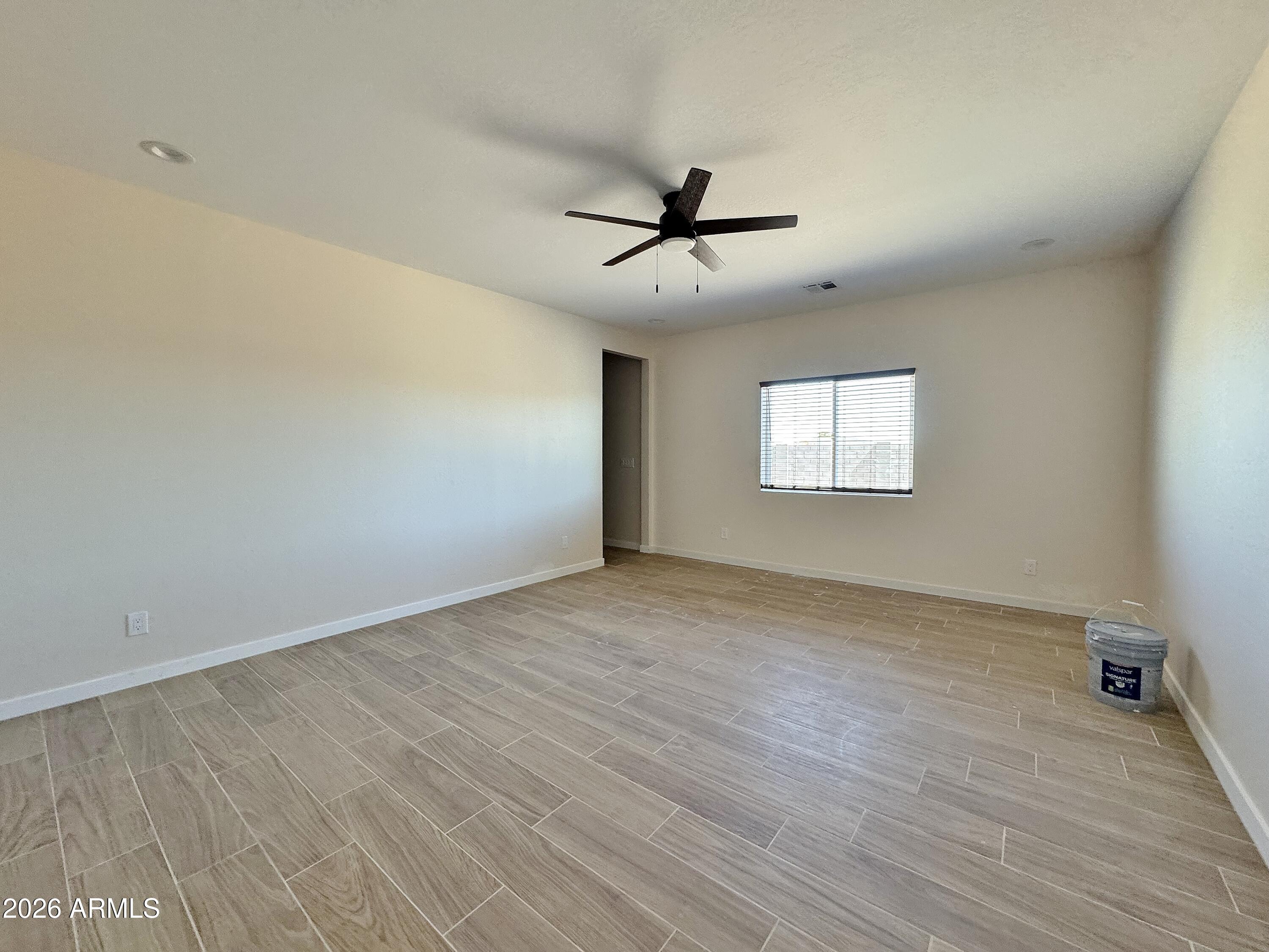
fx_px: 513
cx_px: 634
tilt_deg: +0.8
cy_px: 476
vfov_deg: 85.7
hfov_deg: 102.1
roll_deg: -2.0
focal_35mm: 14
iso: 250
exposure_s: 1/99
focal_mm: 2.22
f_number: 2.2
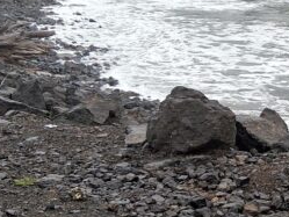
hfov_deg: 16.7
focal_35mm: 107
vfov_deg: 13.8
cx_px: 434
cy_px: 111
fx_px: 894
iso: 32
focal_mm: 3.98
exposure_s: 1/120
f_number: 1.8
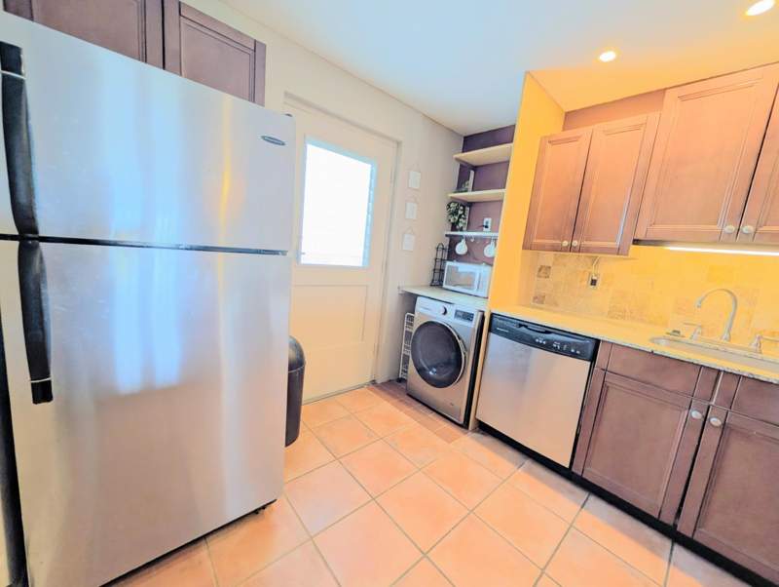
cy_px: 294
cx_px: 390
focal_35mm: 12
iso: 63
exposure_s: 1/120
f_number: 1.7
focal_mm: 2.02
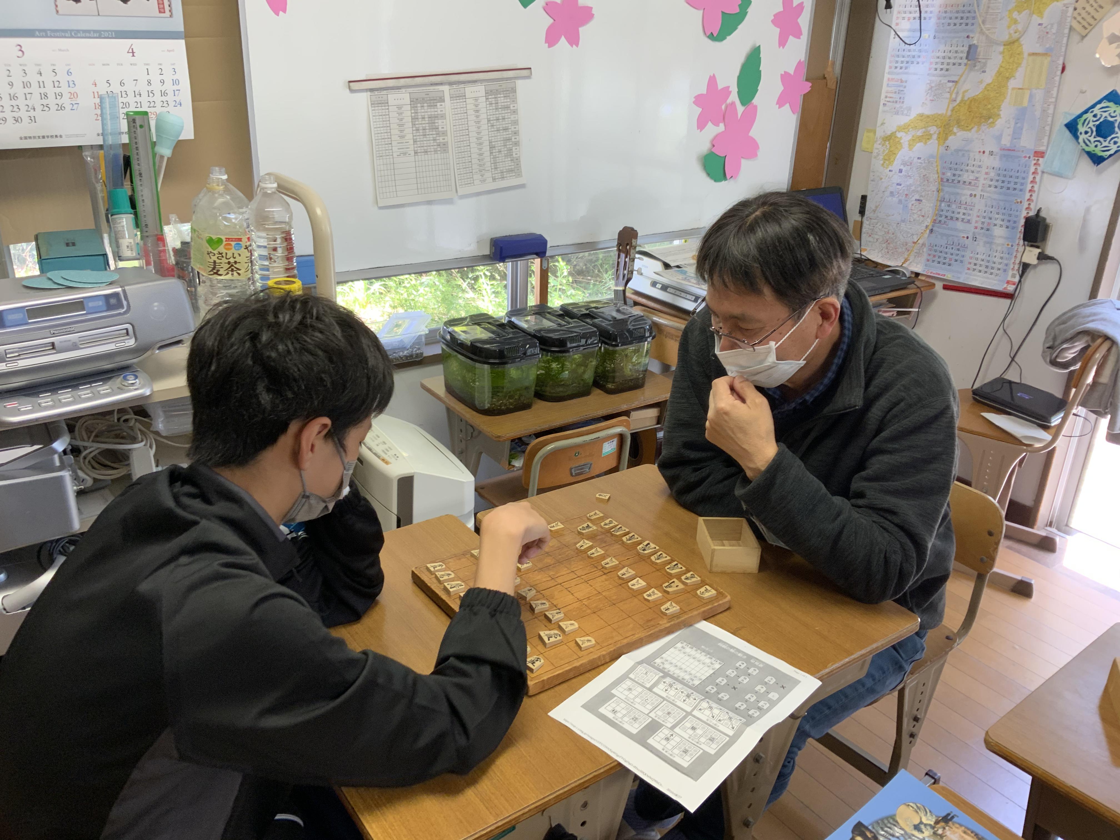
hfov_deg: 61.7
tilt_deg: -24.6
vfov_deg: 48.2
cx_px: 560
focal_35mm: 29
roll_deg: -3.2
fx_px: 938
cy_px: 420
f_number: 1.8
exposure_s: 1/60
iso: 50
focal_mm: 3
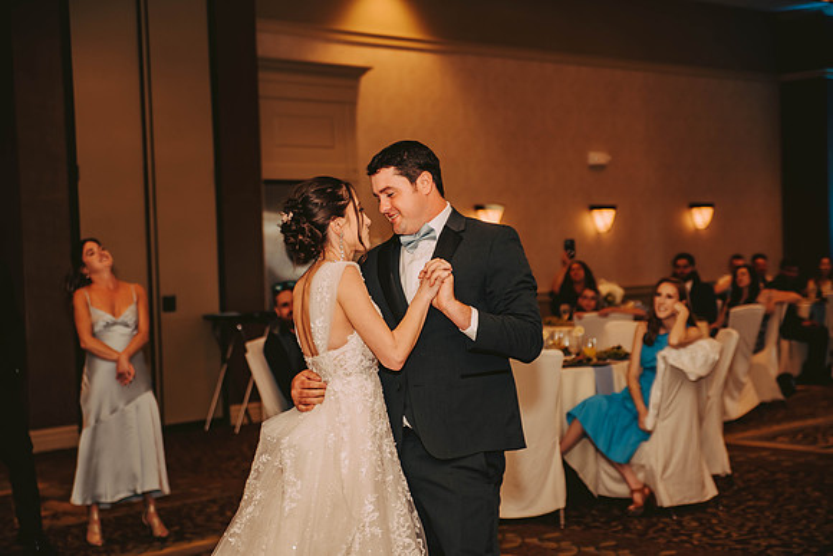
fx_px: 1504
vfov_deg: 20.9
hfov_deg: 31.0
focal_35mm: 65
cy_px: 278
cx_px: 416
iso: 500
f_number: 2.8
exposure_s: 1/60
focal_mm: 65
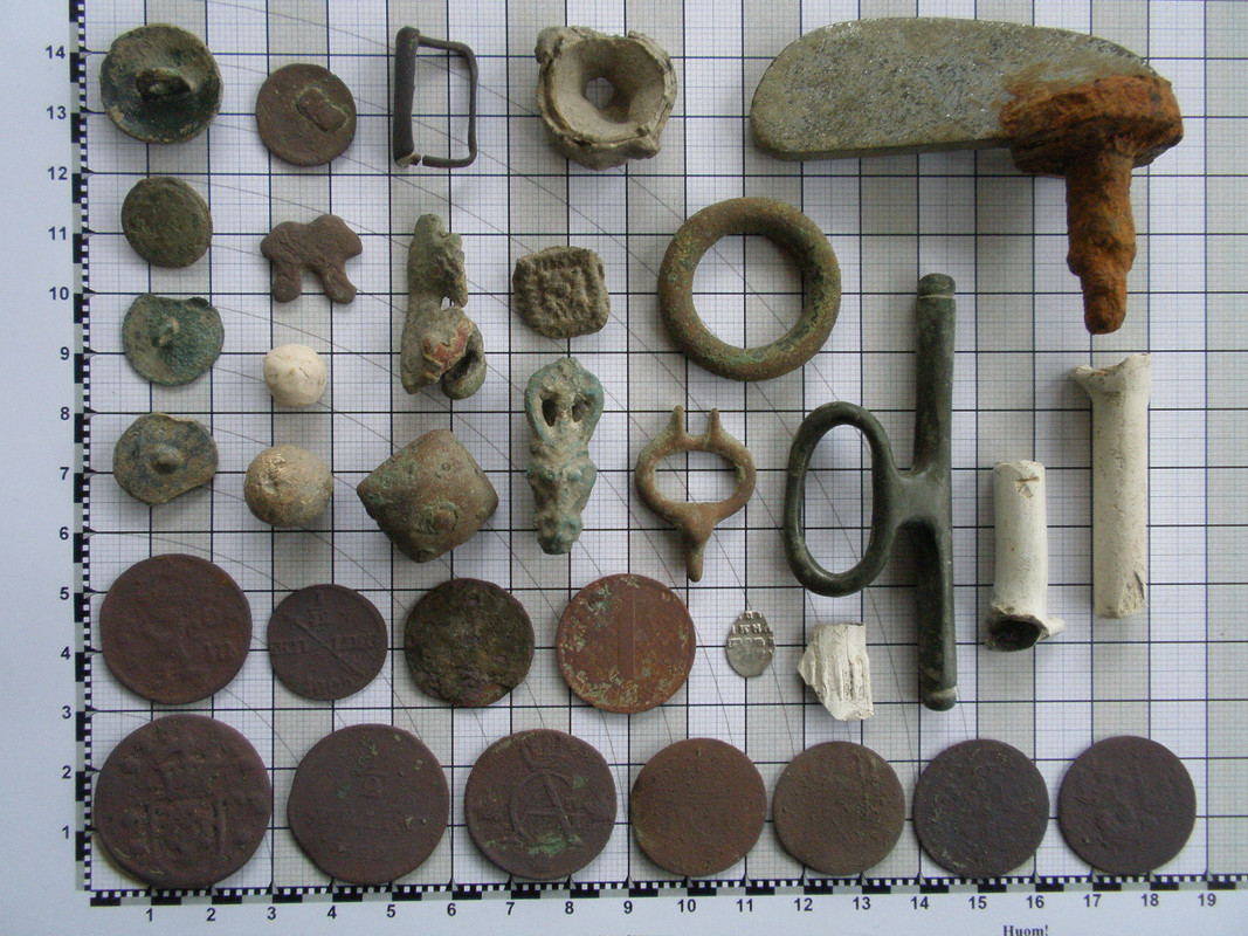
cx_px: 624
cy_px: 468
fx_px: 1334
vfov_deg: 38.7
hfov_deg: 50.1
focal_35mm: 37
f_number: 3.5
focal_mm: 6.6
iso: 125
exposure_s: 1/30
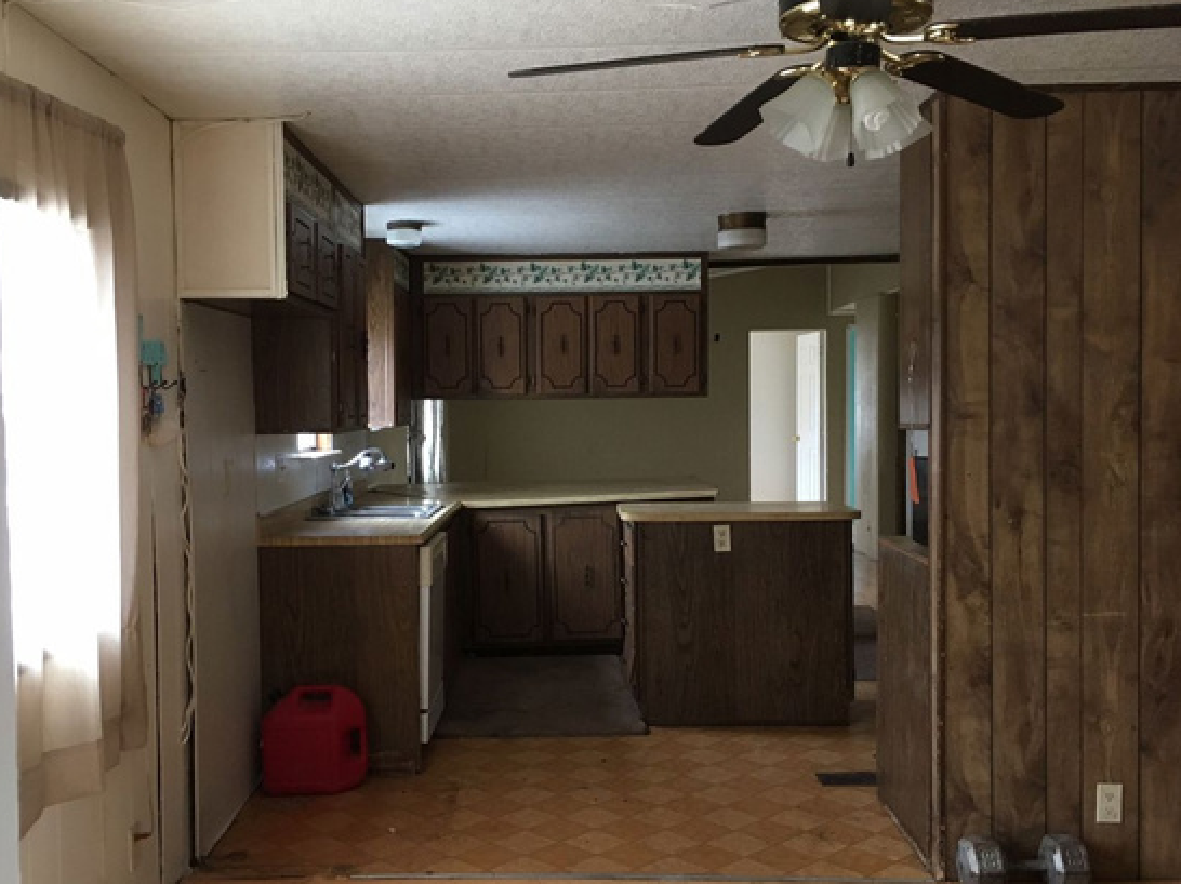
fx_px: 1159
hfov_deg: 53.8
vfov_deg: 41.8
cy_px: 452
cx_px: 506
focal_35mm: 34
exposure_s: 1/30
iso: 125
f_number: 2.2
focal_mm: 4.15
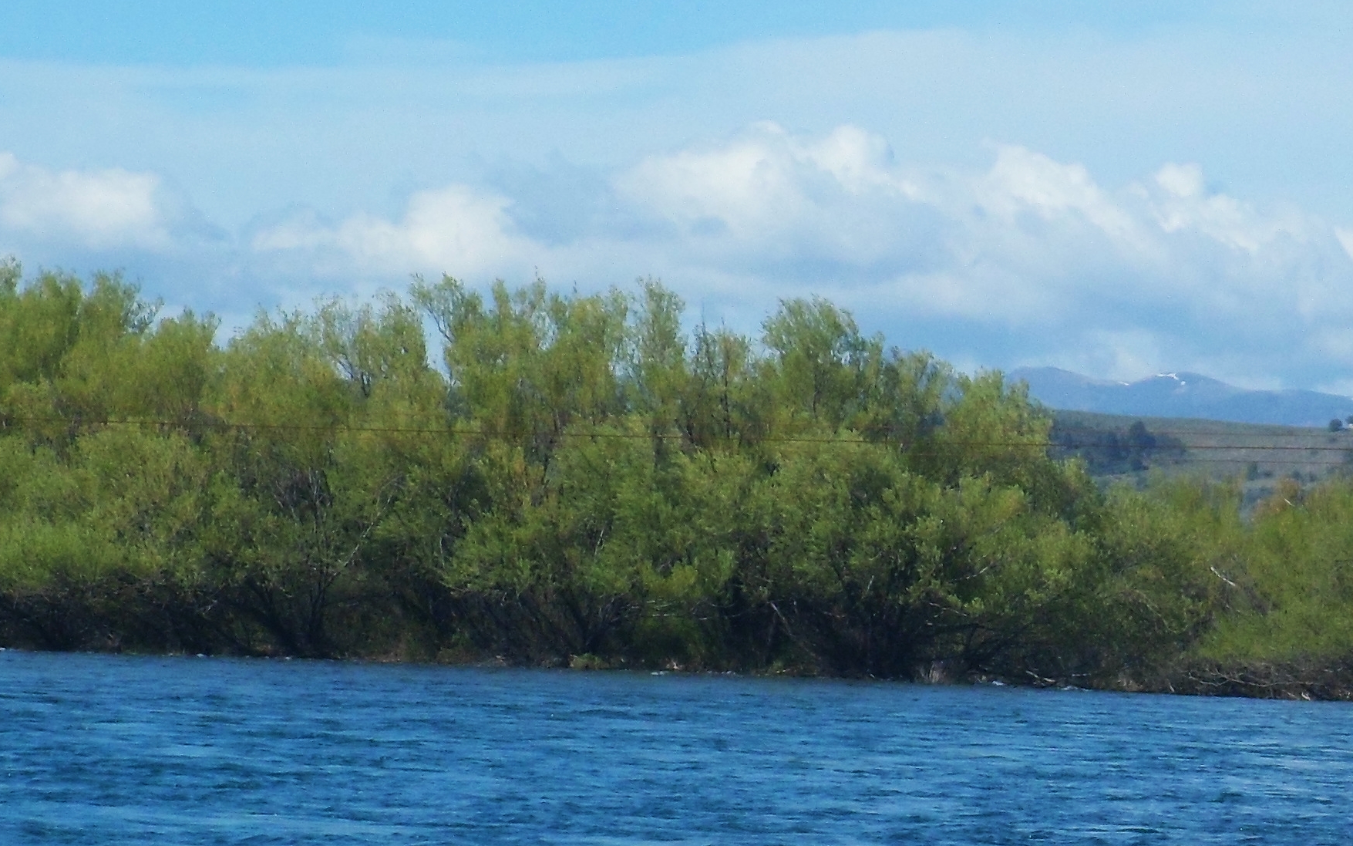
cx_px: 1166
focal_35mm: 214
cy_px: 563
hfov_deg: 9.8
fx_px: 7891
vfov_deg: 6.1
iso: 80
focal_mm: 15.4
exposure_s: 1/1000
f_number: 4.4
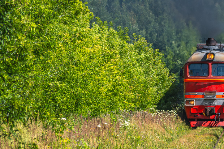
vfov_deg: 2.4
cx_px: 204
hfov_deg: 3.6
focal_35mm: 581
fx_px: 3611
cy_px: 61
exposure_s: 1/1000
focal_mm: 240
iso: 125
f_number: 10
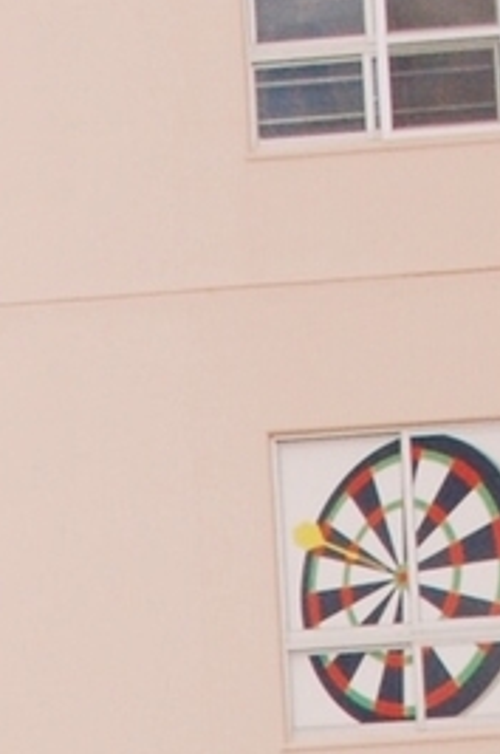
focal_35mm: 236
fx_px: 4941
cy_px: 1635
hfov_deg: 5.7
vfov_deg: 8.2
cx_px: -531
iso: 800
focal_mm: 35
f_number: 11
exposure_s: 1/500
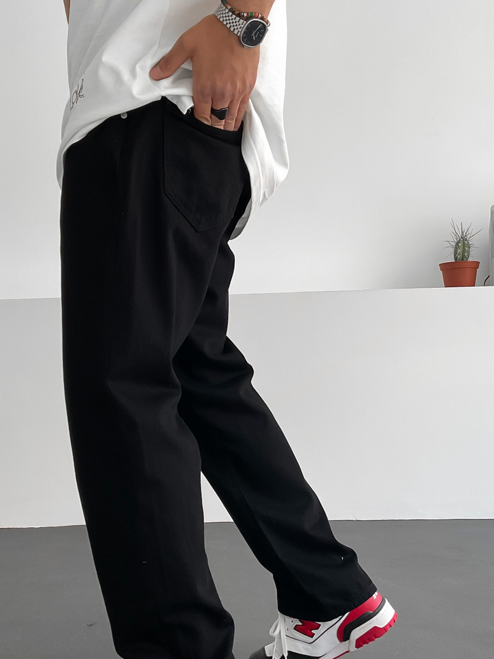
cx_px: 225
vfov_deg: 43.8
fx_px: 818
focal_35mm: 43
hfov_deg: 33.6
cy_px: 361
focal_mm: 3
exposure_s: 1/120
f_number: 1.8
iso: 40
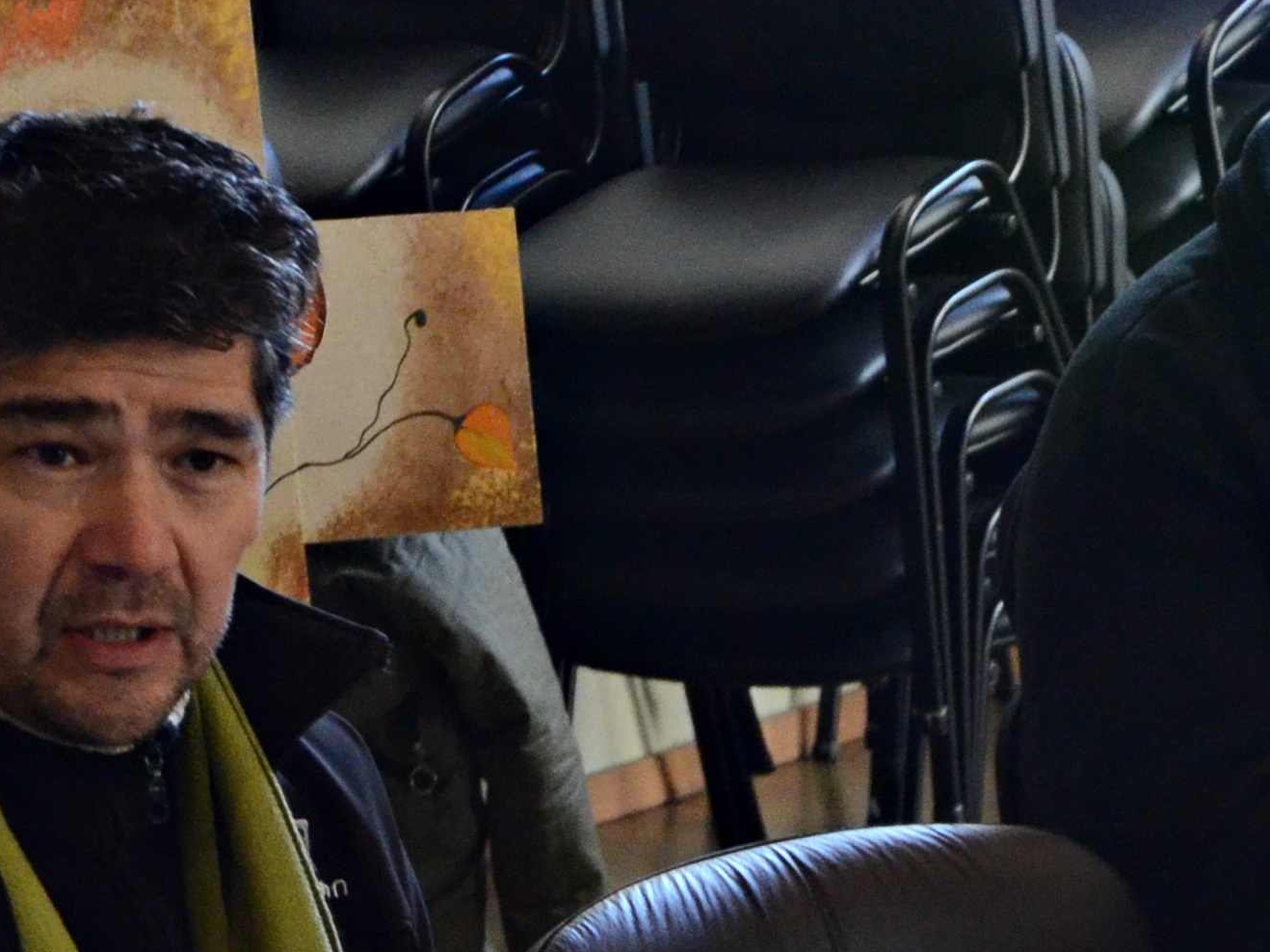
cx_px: 623
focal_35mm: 183
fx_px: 6713
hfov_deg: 10.8
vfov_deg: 8.0
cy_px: 1332
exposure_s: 1/60
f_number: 4.2
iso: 2000
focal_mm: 34
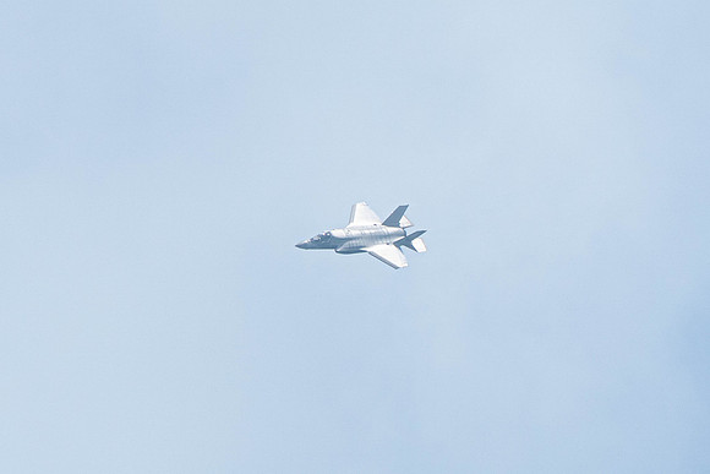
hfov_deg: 1.9
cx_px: 254
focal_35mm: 1061
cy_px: 196
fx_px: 20925
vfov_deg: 1.3
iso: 640
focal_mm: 400
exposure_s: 1/1250
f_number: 10
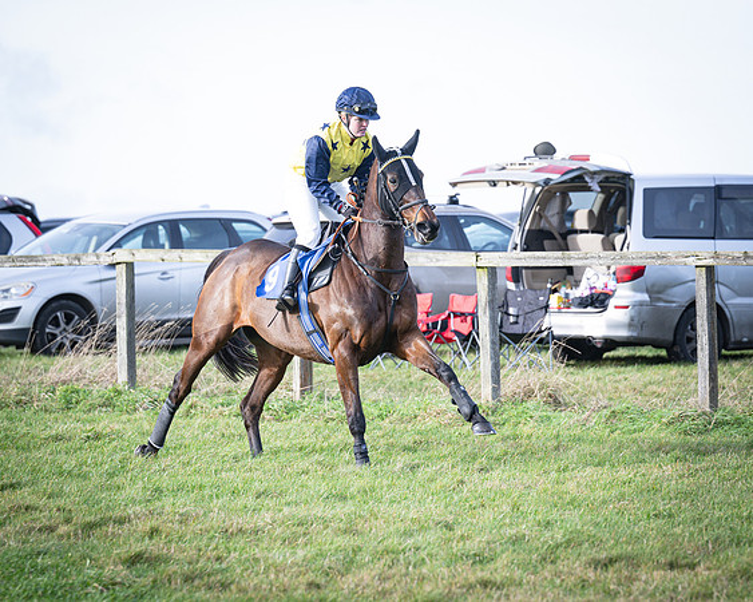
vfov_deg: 6.8
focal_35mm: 228
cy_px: 301
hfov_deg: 8.5
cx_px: 452
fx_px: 5070
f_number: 4
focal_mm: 135
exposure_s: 1/1000
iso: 400
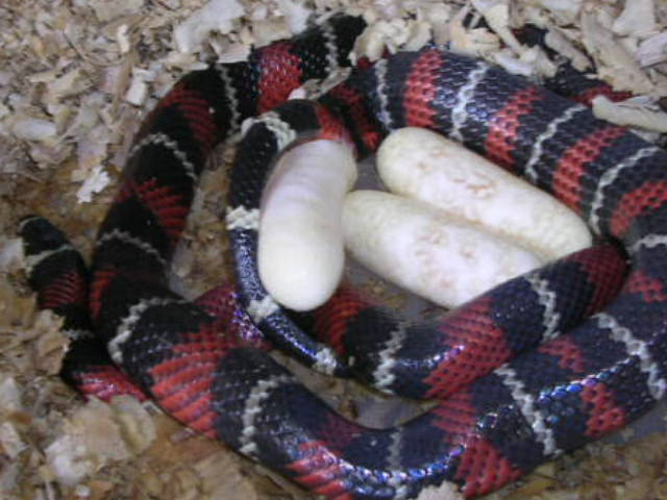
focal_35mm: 38
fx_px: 732
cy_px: 250
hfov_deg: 49.0
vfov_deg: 37.7
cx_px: 334
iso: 100
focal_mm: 5.8
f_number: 2.8
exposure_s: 1/30
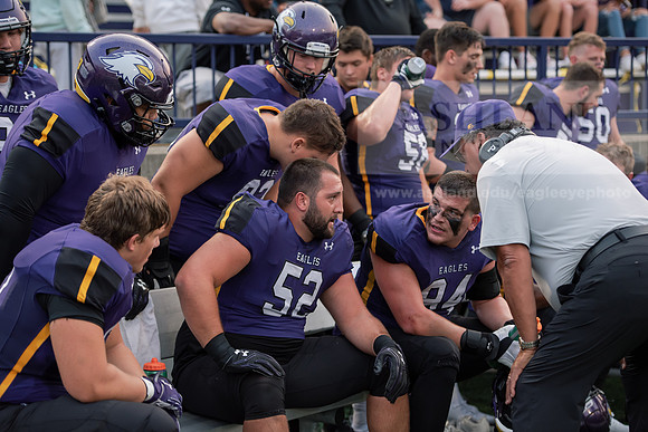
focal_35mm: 98
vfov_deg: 14.0
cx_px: 324
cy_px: 216
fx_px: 1764
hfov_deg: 20.8
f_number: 3.2
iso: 1250
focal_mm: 98
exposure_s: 1/640
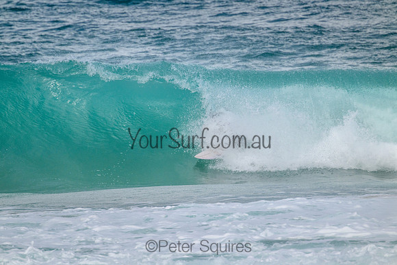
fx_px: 8824
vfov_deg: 1.7
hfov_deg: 2.6
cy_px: 132
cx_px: 198
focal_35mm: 800
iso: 1000
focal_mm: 800
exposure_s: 1/2000
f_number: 11
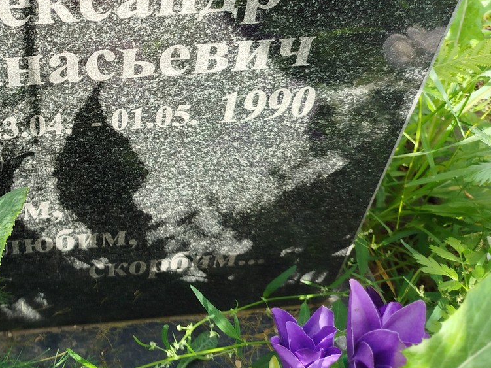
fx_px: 652
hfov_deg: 38.3
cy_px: 30
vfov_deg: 30.0
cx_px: 44
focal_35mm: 46
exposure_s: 1/261
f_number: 1.7
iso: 50
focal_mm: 5.31
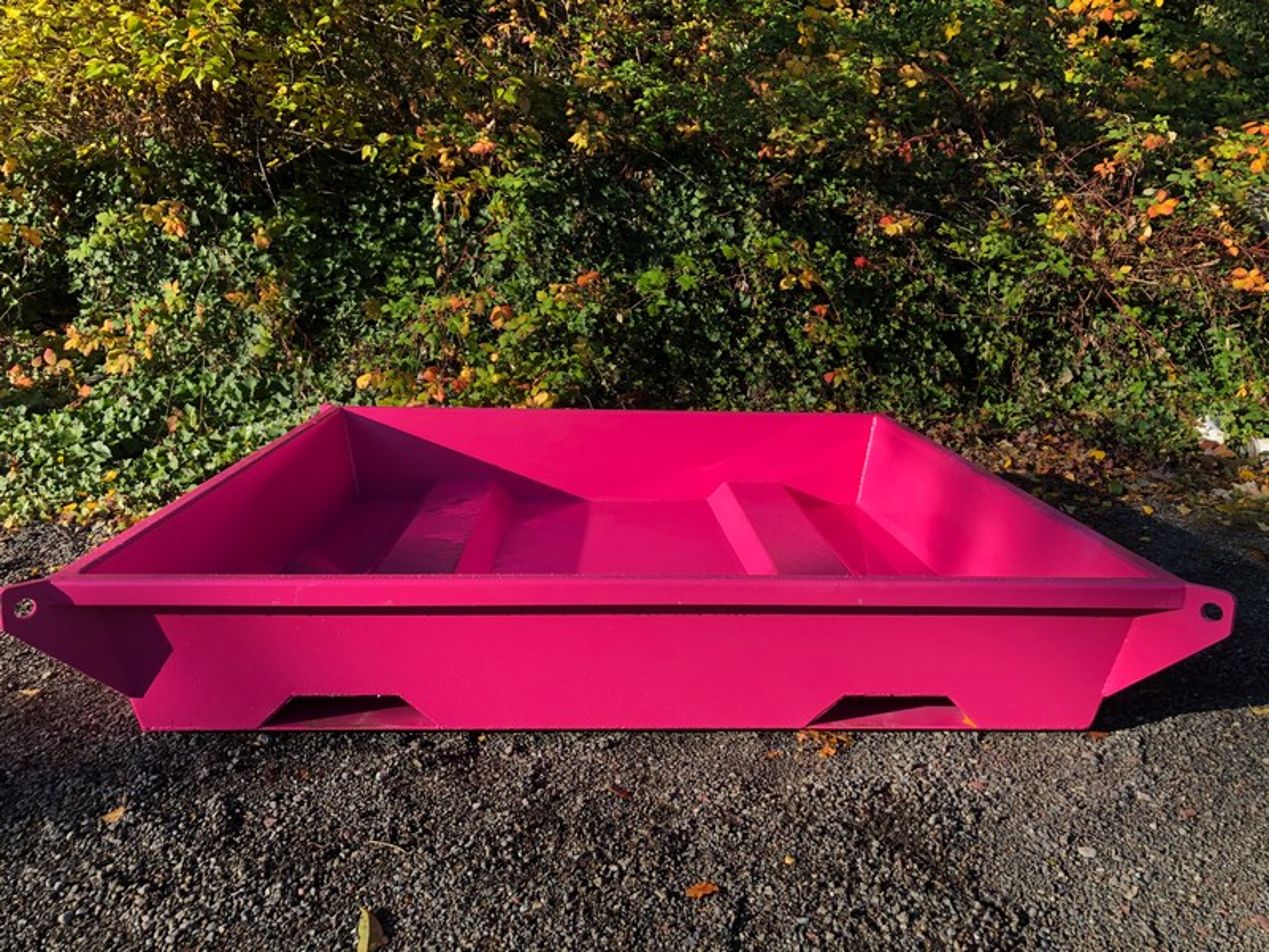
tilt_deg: -11.4
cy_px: 476
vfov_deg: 49.7
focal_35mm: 28
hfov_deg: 63.4
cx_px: 634
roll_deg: +0.6
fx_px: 1026
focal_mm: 3.99
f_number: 1.8
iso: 20
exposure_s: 1/539
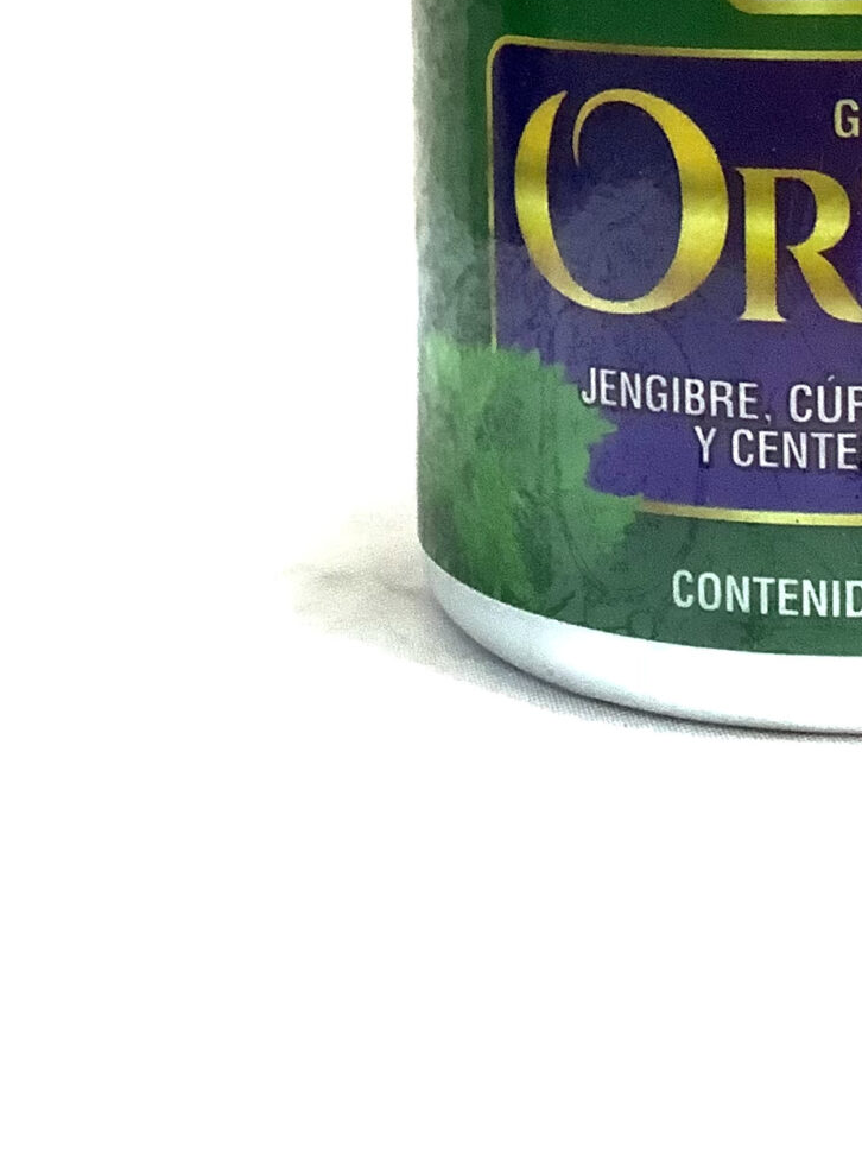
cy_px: 58
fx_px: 2723
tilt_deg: -5.4
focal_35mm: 82
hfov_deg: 17.6
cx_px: 824
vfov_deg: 23.1
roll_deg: -0.1
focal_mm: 3.3
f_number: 2.4
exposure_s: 1/60
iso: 200
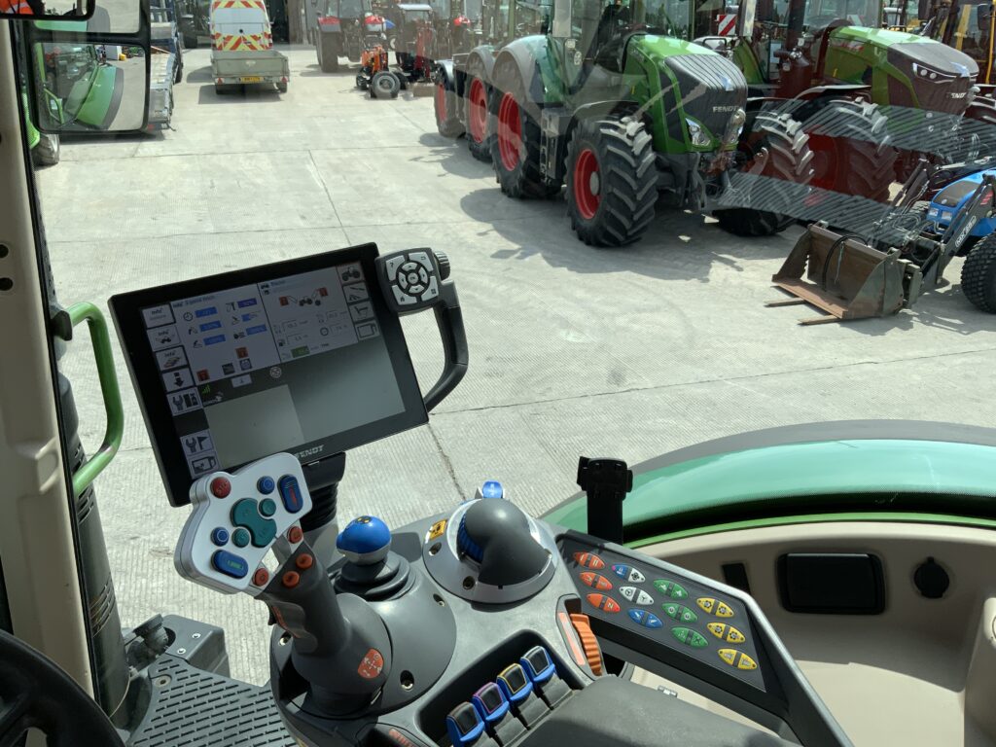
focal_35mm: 29
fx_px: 834
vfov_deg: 48.2
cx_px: 498
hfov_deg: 61.7
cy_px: 374
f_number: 1.8
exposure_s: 1/1144
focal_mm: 3
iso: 16
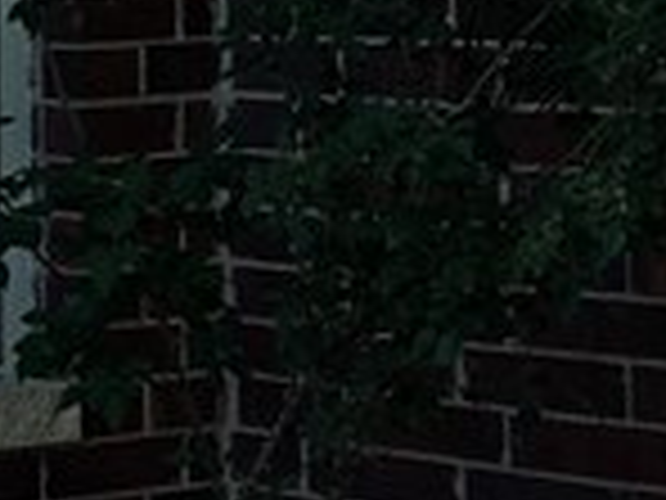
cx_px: -904
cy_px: -32
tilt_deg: -1.5
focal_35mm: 200
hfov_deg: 9.0
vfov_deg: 7.4
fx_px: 3848
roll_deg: +0.9
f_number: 2.2
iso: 25
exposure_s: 1/425
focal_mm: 4.15
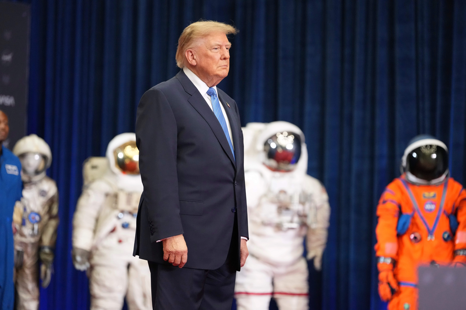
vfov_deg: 9.6
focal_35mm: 143
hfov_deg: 14.3
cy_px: 155
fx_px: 1851
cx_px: 233
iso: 5000
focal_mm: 143
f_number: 2.8
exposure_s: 1/500
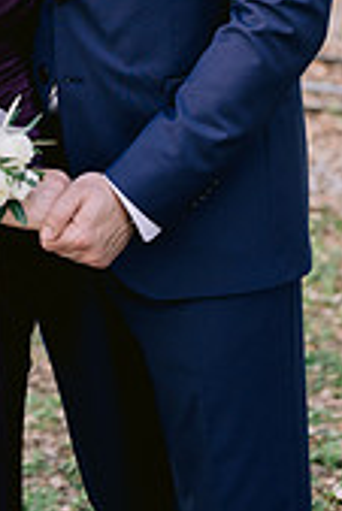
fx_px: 1891
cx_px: 76
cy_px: -163
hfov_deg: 10.3
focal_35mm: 133
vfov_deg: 14.7
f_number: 2.8
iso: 400
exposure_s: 1/320
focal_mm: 50
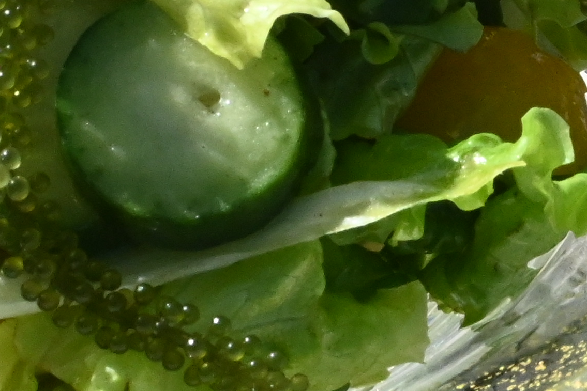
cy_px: -159
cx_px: 627
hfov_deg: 7.9
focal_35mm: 257
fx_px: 4198
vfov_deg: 5.3
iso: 1600
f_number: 18
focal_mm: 35
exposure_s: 1/1000
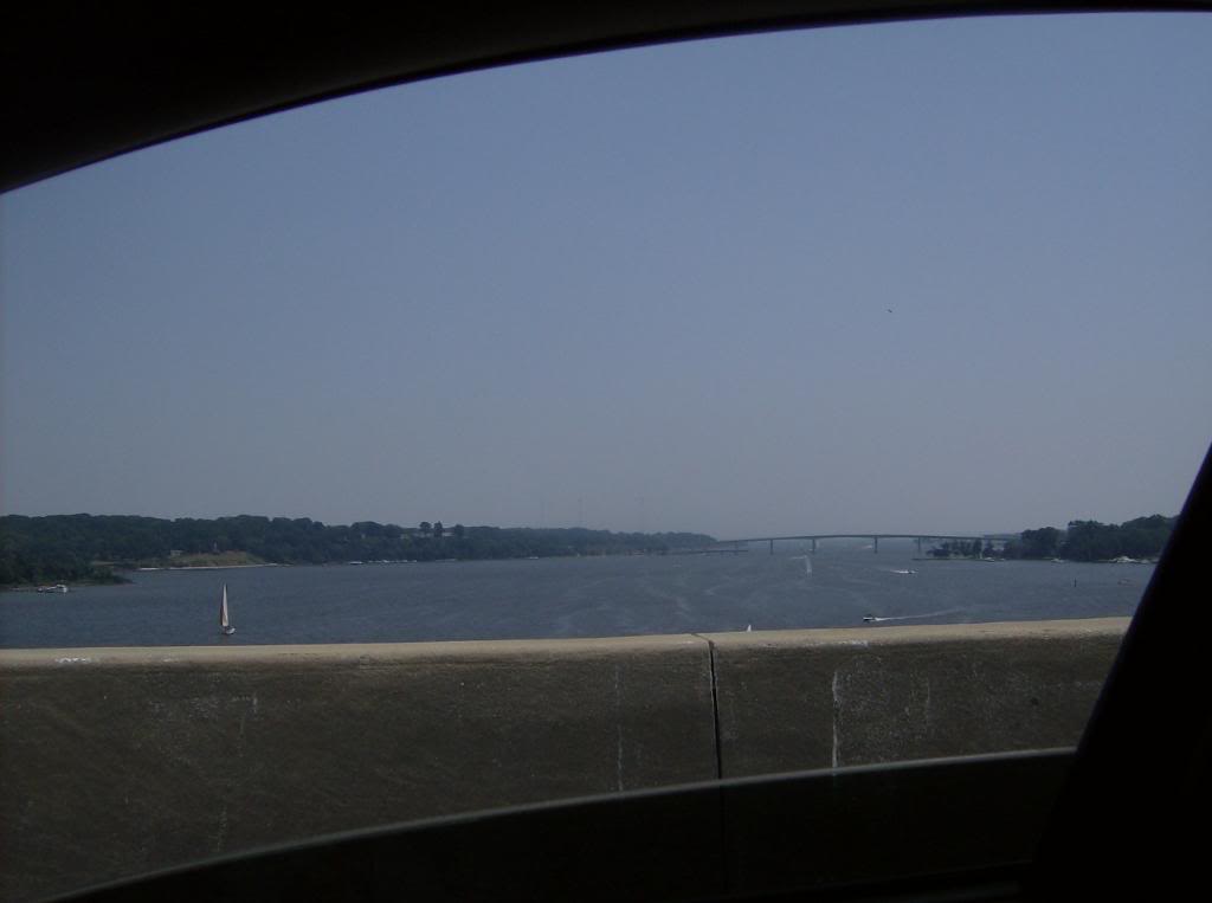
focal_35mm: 36
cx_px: 606
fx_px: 1258
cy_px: 452
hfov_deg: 51.5
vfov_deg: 39.5
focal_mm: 6
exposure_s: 1/1894
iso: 100
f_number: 4.7
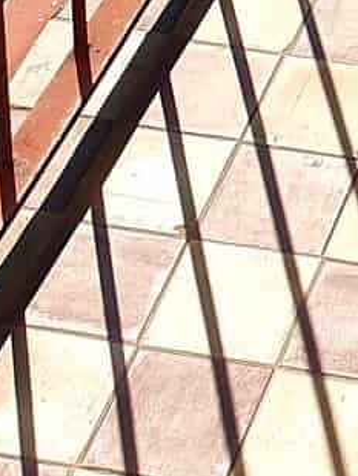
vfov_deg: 9.3
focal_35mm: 169
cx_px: 659
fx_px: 2327
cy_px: -961
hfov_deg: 8.4
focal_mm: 4.3
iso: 50
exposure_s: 1/1351
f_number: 2.4
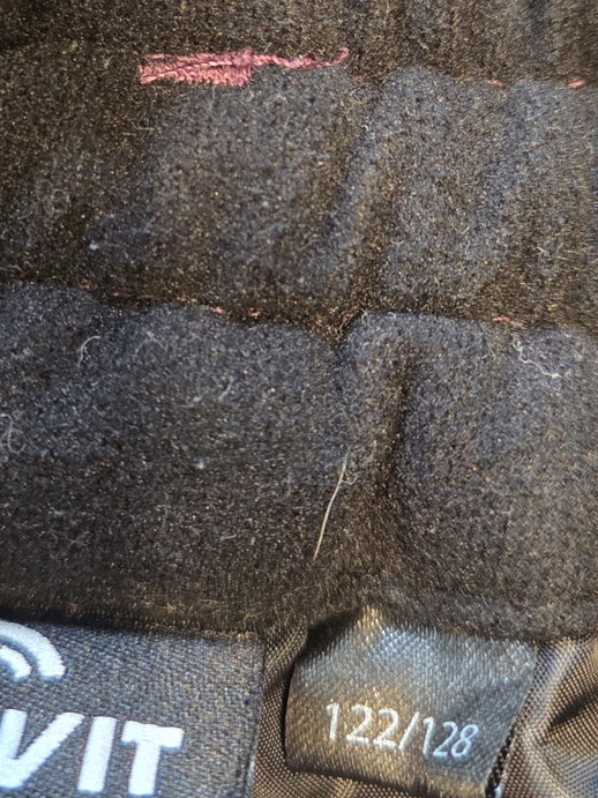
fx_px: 1267
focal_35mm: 55
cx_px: 242
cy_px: 204
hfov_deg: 26.5
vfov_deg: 34.2
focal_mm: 5.4
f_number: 1.8
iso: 1600
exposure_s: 1/100
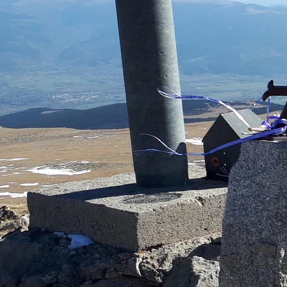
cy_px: 174
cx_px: 470
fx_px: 891
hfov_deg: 16.2
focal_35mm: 95
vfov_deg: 18.3
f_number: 1.9
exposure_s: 1/1304
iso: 40
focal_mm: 3.6
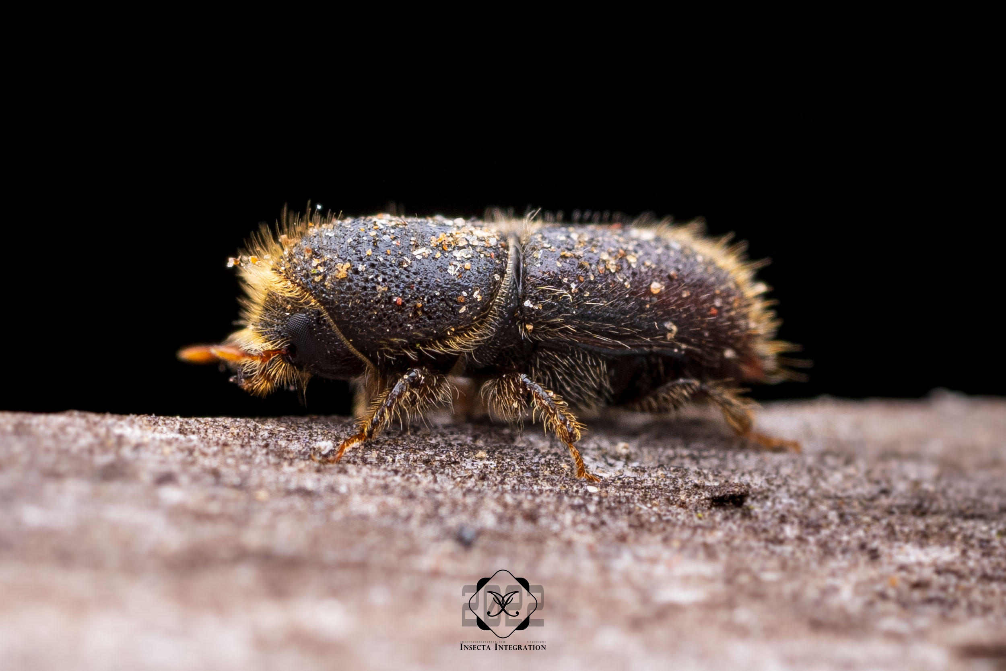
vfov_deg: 27.0
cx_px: 503
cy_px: 336
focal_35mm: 50
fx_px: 1397
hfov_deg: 39.6
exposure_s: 1/200
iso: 200
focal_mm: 50
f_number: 14
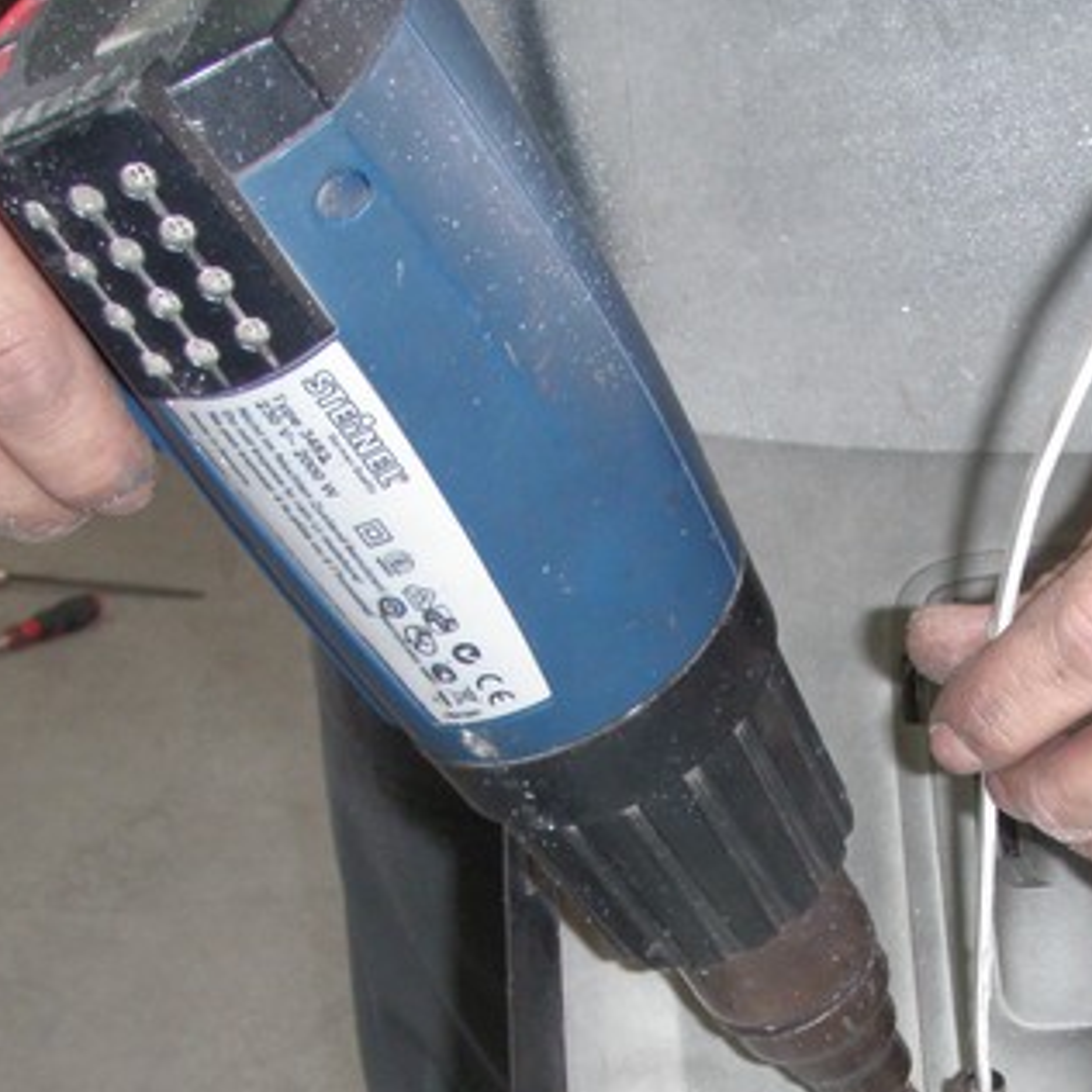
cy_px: 978
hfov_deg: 20.2
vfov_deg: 20.0
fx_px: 3034
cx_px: 847
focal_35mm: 85
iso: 100
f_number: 3.5
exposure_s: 1/30
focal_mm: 6.7
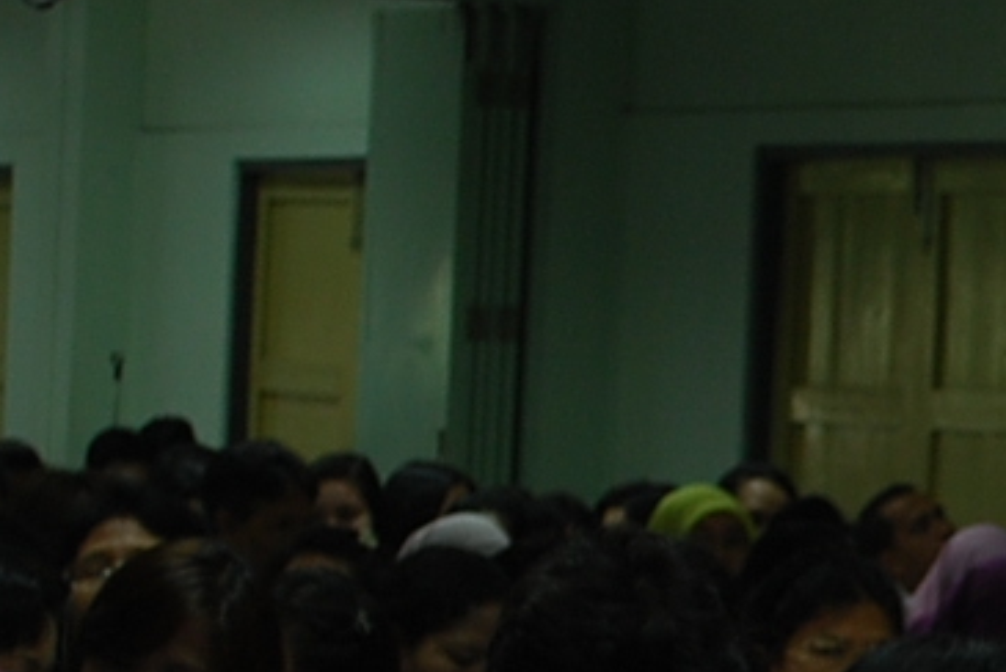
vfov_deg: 6.1
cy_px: 854
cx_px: 1888
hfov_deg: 8.8
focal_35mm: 223
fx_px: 6236
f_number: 4.5
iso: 200
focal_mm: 28
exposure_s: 1/25
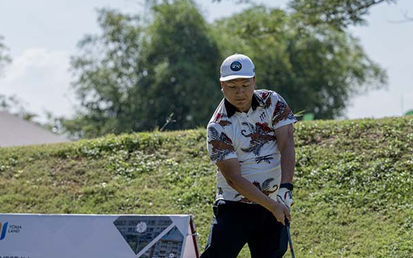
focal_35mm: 181
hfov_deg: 11.6
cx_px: 232
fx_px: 2037
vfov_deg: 7.2
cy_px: 175
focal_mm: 110
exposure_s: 1/5000
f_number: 4
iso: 640
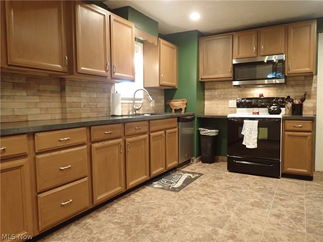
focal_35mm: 25
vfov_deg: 54.9
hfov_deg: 69.4
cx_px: 162
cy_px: 121
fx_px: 233
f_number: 2
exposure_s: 1/30
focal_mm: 4.5
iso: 500
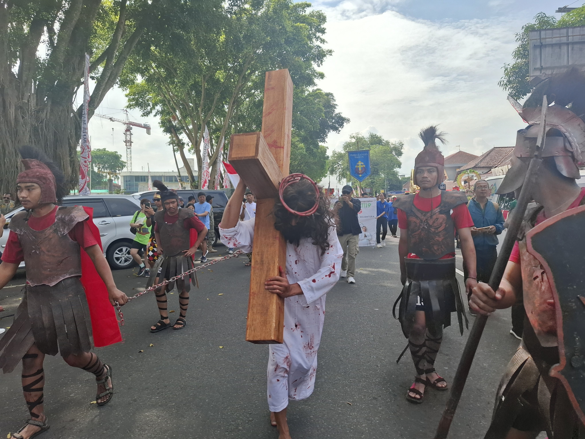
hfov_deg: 73.9
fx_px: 389
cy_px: 220
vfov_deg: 58.9
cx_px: 292
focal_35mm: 23
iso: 50
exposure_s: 1/1033
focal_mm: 5.54
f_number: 1.8
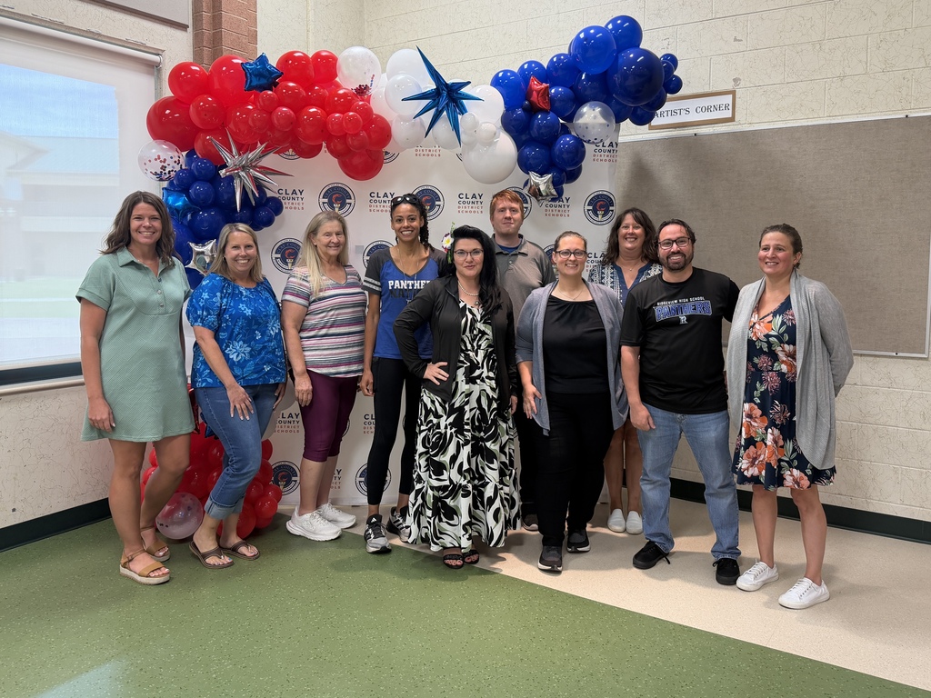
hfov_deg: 71.6
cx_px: 466
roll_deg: -0.2
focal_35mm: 24
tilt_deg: -3.2
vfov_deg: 56.8
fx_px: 645
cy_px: 349
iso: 160
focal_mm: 6.76
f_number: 1.78
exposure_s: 1/60
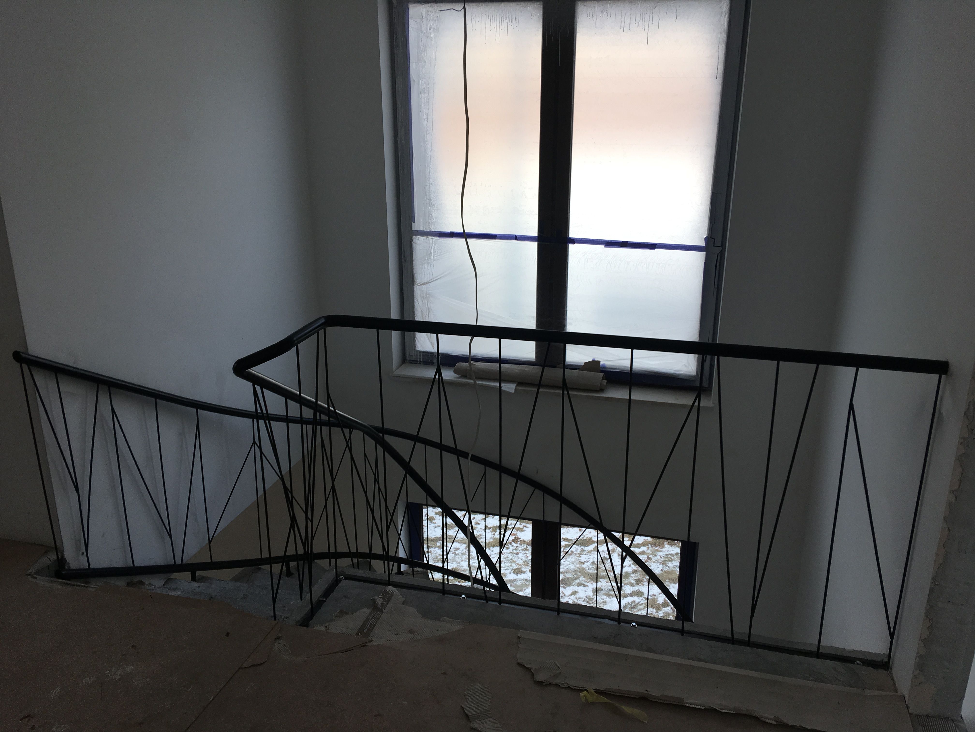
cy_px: 366
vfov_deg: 48.2
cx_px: 488
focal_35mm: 29
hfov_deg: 61.7
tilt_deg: -18.8
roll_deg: -0.2
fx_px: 817
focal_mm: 4.15
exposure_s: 1/147
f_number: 2.2
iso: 25
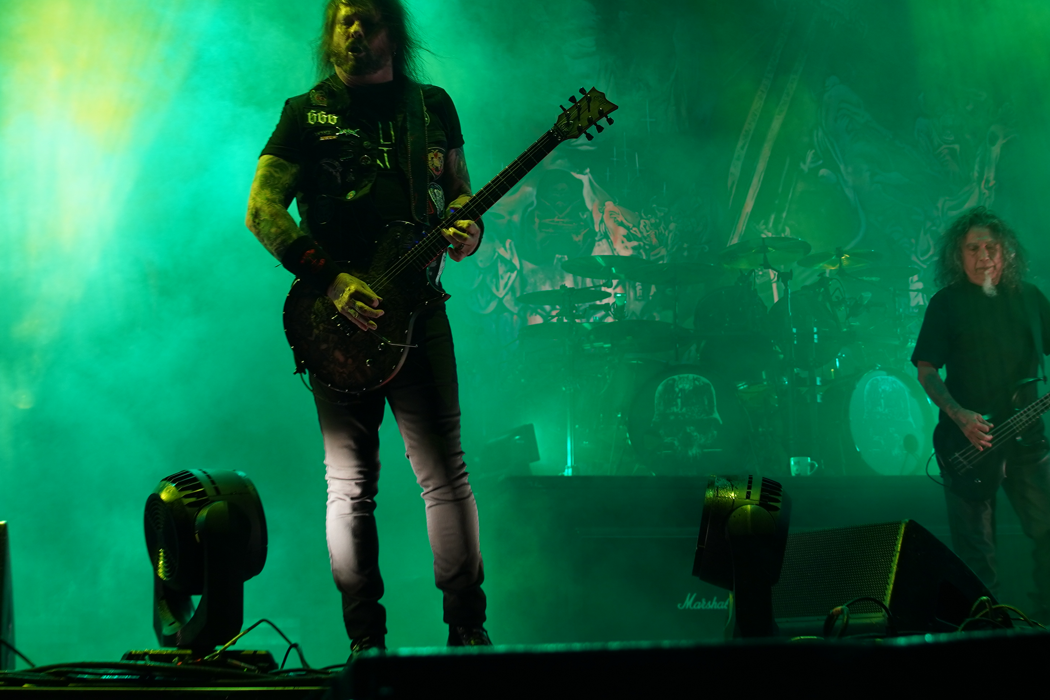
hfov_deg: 32.4
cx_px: 475
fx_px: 1808
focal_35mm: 62
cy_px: 262
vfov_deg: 21.9
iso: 250
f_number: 4
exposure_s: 1/100
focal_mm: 30
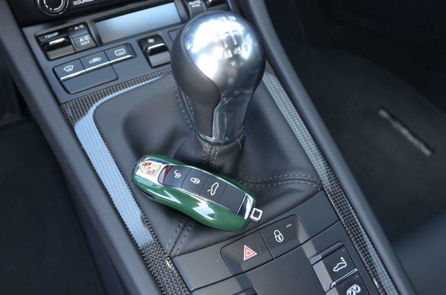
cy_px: 148
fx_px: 482
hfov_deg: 49.6
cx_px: 223
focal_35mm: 39
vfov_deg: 34.1
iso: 400
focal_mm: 26
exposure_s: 1/30
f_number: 4.2
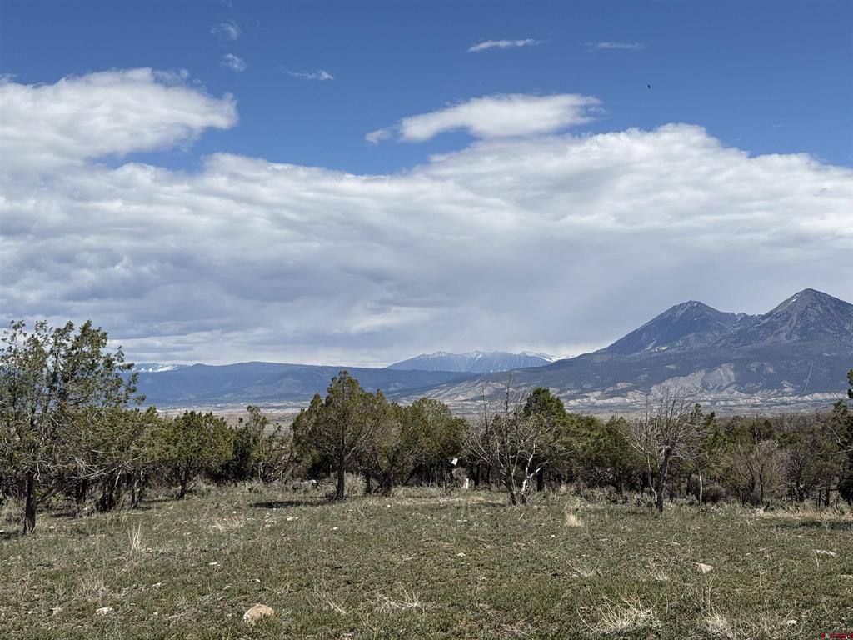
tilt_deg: +3.2
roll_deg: -0.2
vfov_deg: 30.3
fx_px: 1183
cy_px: 320
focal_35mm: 48
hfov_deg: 39.7
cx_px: 426
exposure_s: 1/7874
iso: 64
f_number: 1.78
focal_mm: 6.76
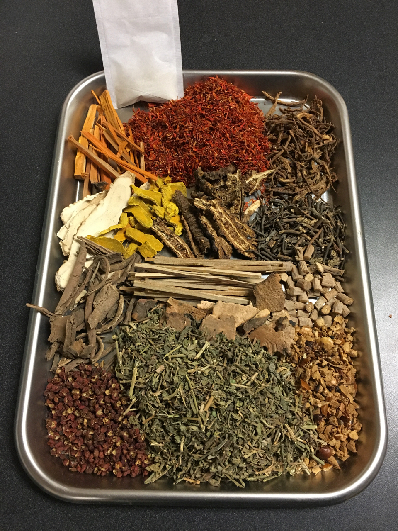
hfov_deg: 48.2
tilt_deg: -70.0
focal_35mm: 29
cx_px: 199
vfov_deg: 61.7
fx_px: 445
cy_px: 266
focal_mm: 4.15
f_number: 2.2
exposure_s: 1/30
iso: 200
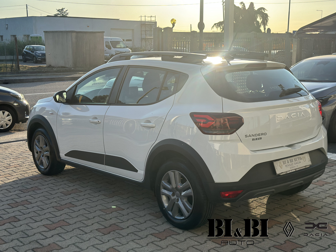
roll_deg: -0.2
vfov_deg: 30.3
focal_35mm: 48
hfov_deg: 39.7
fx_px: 466
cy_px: 126
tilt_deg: -9.8
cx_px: 168
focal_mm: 6.86
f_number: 1.78
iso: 100
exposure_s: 1/3597
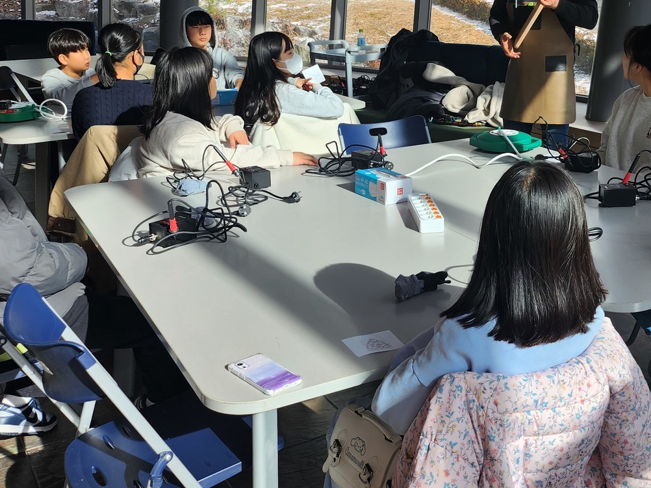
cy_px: 166
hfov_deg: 40.2
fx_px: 865
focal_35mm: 46
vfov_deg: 31.3
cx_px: 478
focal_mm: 5
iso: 50
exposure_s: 1/843
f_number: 1.8
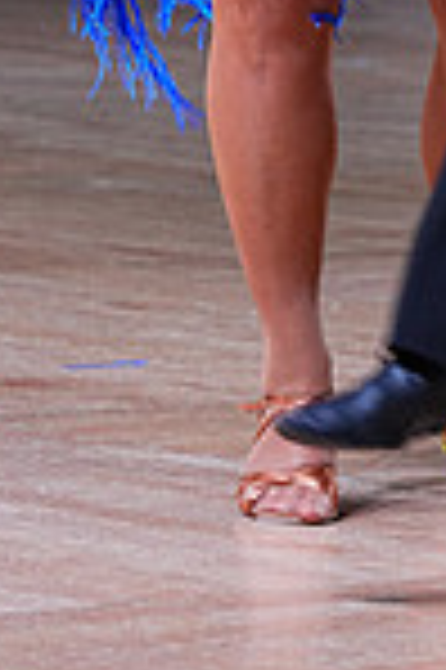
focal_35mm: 397
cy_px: -409
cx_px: 804
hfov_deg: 3.4
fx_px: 7394
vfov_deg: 5.1
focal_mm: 102
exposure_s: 1/400
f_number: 4
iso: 1250
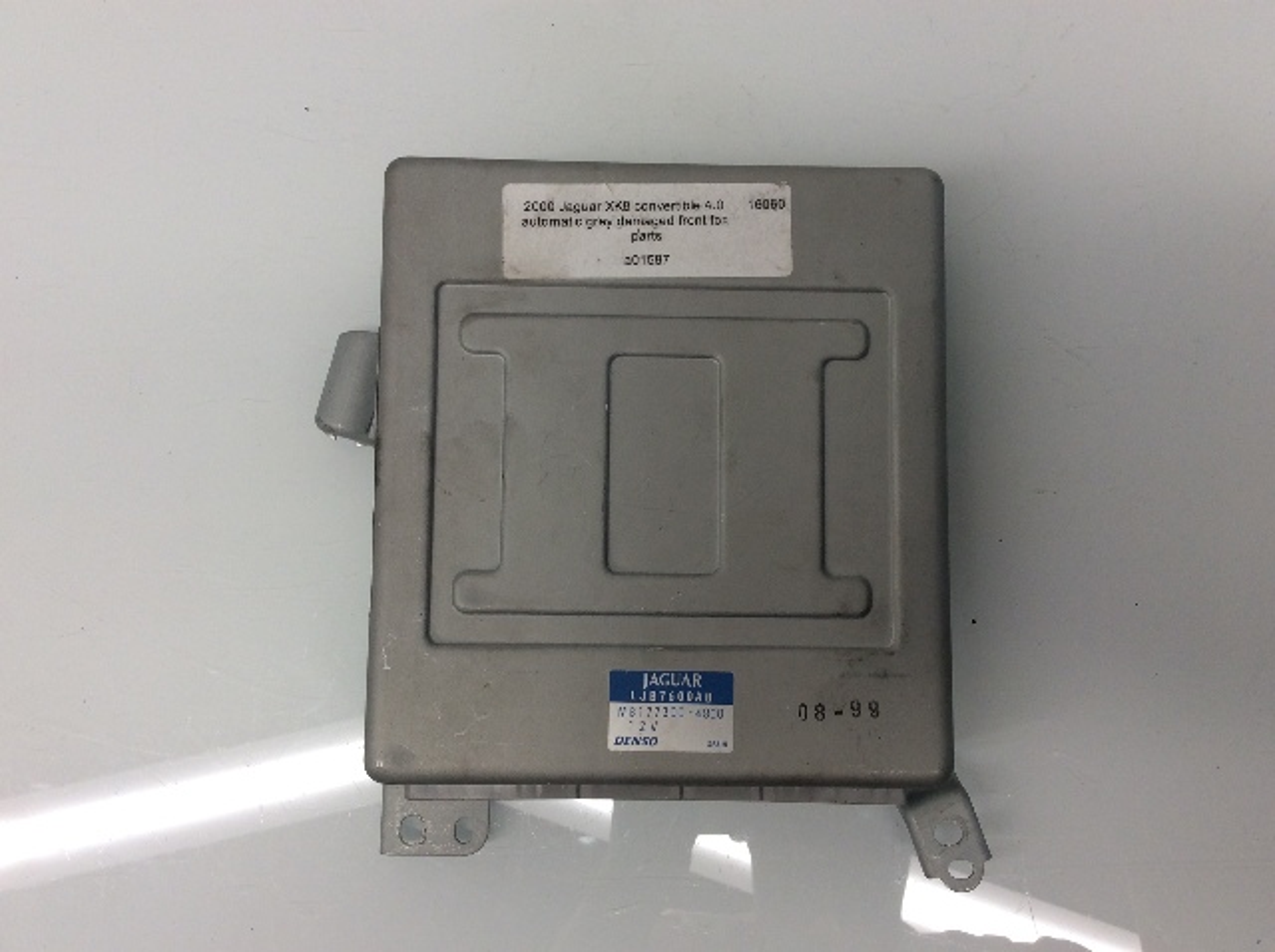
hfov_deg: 56.9
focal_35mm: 32
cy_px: 476
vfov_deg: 44.1
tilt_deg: -86.0
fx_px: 1177
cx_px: 638
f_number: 2.4
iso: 40
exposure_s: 1/60
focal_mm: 3.3
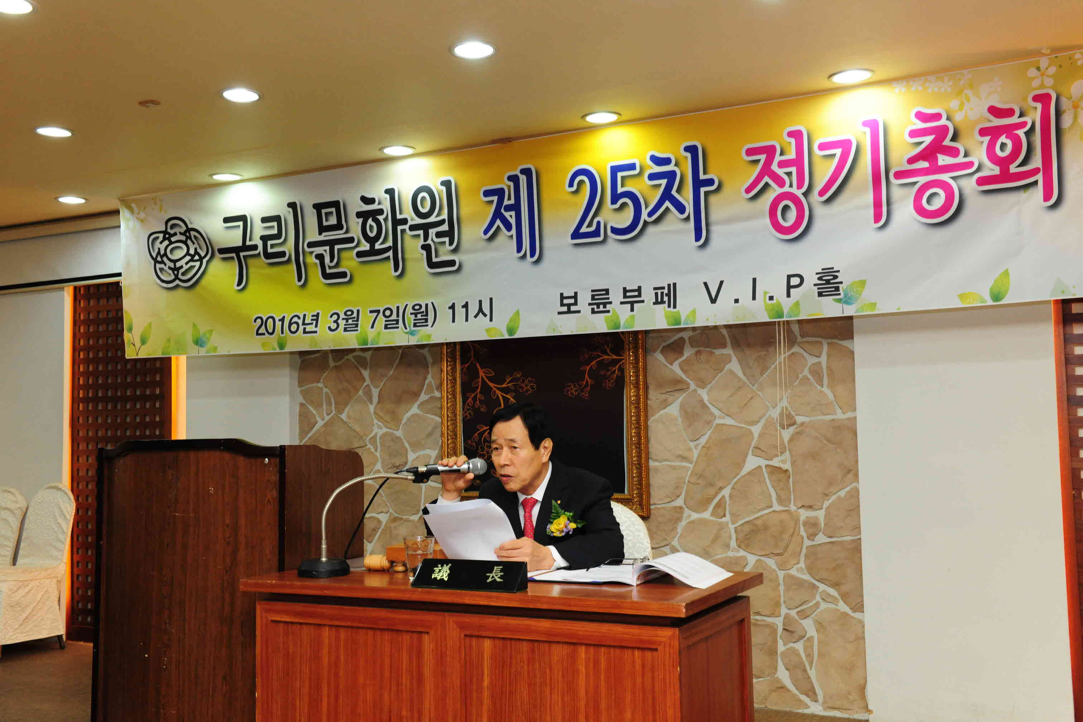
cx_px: 542
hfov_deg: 50.7
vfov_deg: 35.1
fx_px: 1143
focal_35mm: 38
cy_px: 361
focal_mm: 38
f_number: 7.1
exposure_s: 1/60
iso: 1600
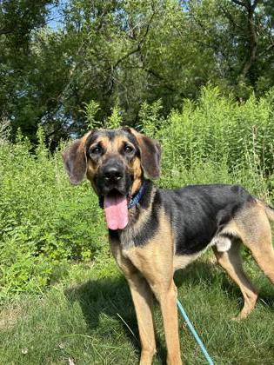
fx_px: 274
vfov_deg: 67.3
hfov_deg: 53.1
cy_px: 182
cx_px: 137
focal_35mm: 26
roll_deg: +3.0
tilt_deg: +1.4
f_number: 1.5
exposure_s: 1/1280
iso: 50
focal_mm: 5.7
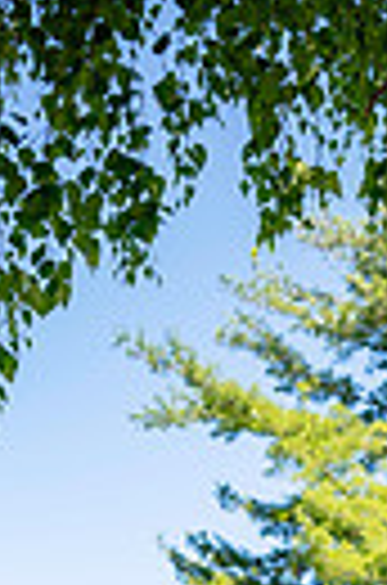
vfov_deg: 18.9
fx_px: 1459
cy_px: 963
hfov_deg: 15.0
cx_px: 290
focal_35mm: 90
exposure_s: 1/800
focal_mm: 26
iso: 100
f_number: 3.2
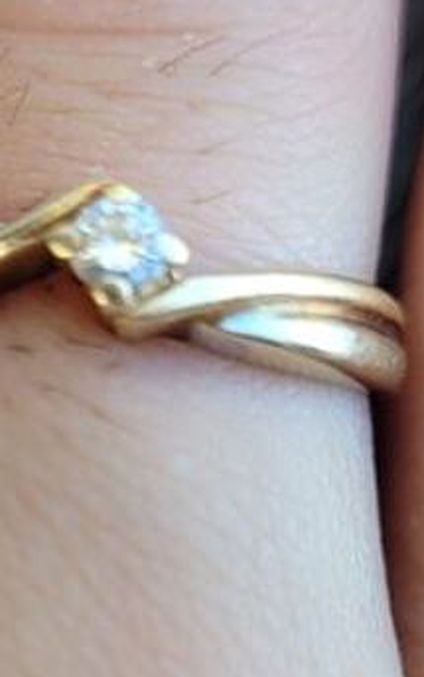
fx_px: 1974
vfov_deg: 19.3
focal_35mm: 107
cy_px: 510
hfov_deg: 12.0
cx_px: -71
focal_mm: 5.4
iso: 40
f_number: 1.8
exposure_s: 1/124
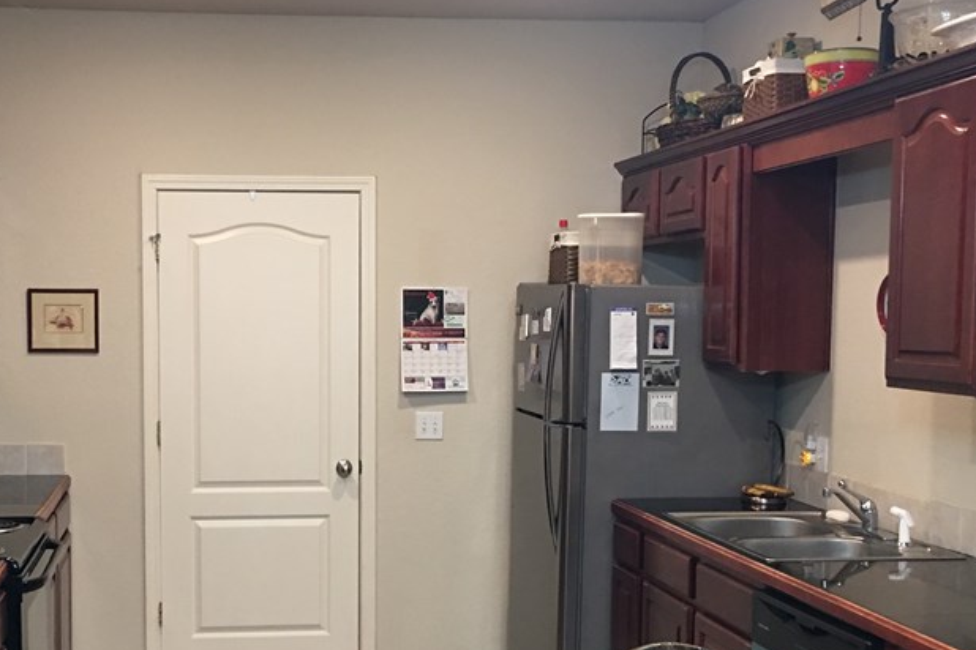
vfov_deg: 26.9
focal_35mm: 50
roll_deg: -0.3
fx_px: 1355
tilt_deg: -3.1
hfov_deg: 39.2
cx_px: 343
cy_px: 420
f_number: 2.2
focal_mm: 4.15
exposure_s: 1/15
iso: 80
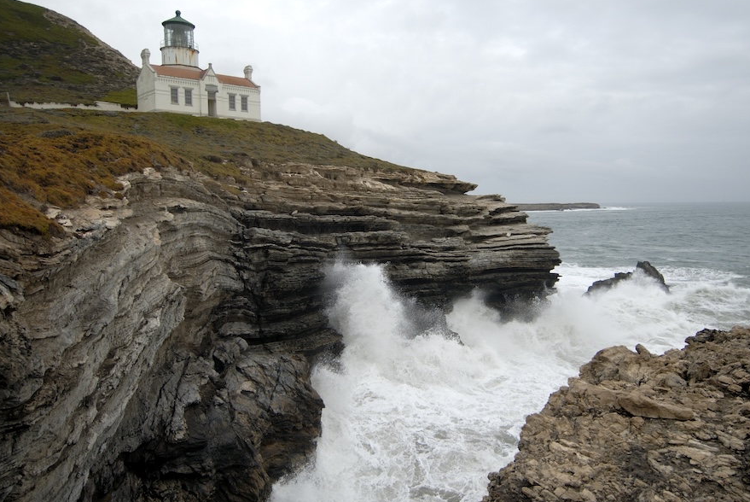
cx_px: 419
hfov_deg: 65.2
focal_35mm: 28
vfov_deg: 46.5
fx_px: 584
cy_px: 246
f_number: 4
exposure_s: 1/250
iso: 100
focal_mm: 16
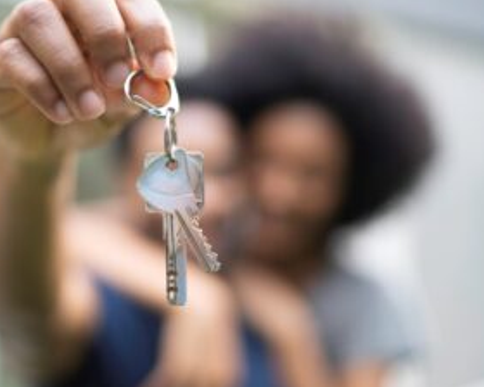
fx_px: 673
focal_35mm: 47
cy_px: 186
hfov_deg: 39.1
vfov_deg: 32.1
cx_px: 162
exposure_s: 1/200
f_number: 1.4
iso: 160
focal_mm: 35
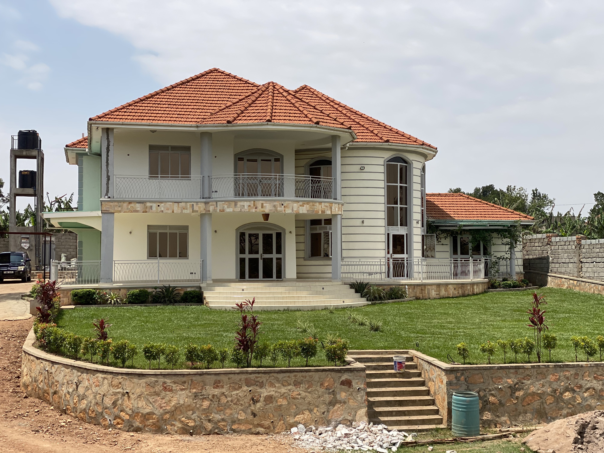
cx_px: 302
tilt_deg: +2.6
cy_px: 226
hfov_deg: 36.8
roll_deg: +0.3
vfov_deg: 28.0
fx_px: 907
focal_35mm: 52
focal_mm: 6
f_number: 2
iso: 20
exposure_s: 1/3425
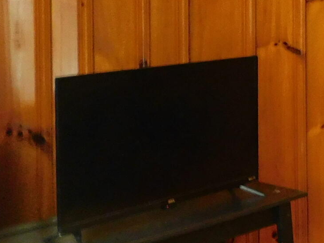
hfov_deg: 17.5
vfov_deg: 15.5
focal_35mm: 94
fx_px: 880
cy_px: 11
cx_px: 557
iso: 450
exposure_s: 1/8
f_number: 3
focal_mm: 4
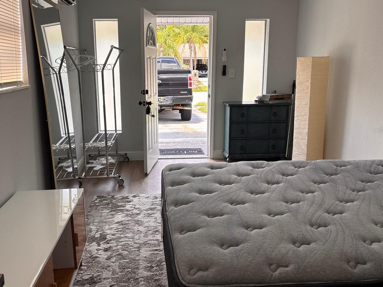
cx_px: 172
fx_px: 343
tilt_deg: -10.0
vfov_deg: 45.4
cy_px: 130
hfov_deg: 58.2
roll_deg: -0.5
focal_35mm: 31
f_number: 1.6
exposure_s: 1/122
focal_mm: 5.96
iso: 32
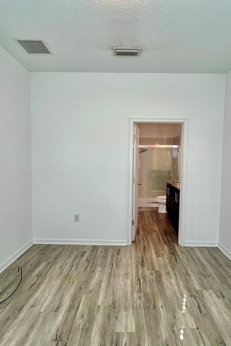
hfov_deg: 64.3
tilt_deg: -3.1
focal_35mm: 19
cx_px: 129
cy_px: 171
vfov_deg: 86.9
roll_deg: -0.6
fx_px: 183
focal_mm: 1.57
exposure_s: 1/120
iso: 100
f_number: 1.8
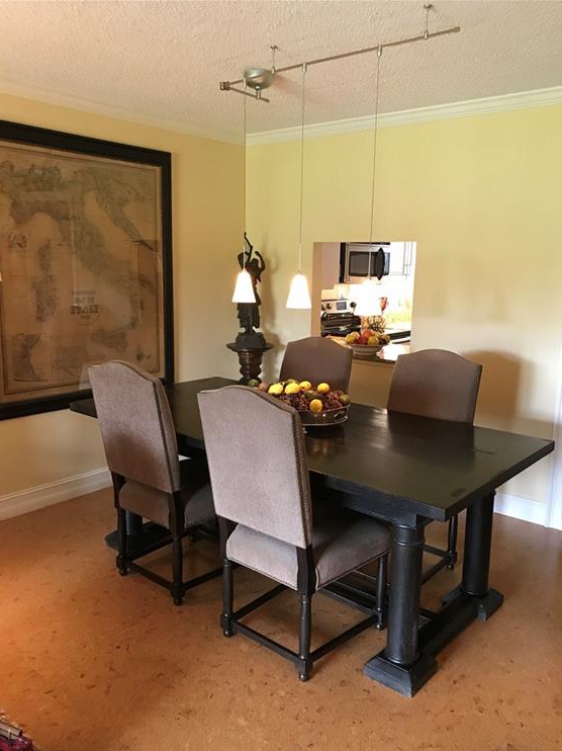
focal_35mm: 29
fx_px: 628
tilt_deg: -11.2
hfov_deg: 48.2
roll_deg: -1.1
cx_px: 287
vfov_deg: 61.7
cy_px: 388
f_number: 1.8
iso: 100
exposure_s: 1/13
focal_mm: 3.99
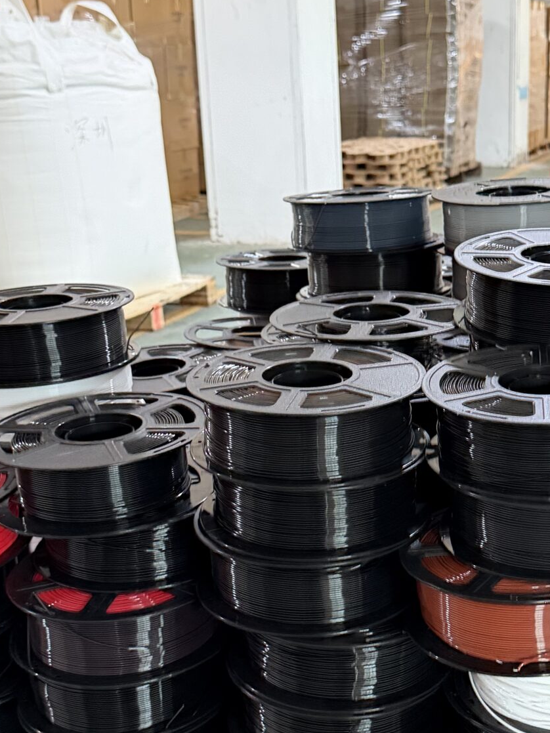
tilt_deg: -16.0
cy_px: 381
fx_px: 1165
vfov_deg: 34.9
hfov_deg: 26.3
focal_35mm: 55
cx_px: 390
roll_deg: +0.5
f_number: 1.78
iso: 800
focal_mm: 6.76
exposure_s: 1/50
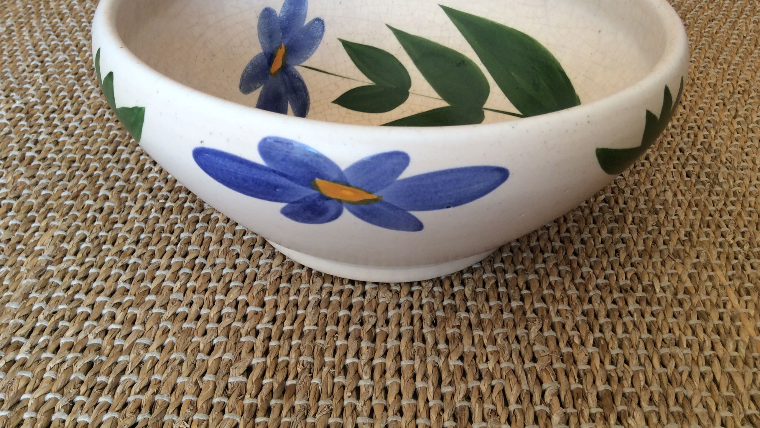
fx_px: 705
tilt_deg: -35.6
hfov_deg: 56.6
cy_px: 190
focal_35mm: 35
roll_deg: +0.3
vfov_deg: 33.7
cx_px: 382
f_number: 2.4
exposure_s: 1/50
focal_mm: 3.3
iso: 40
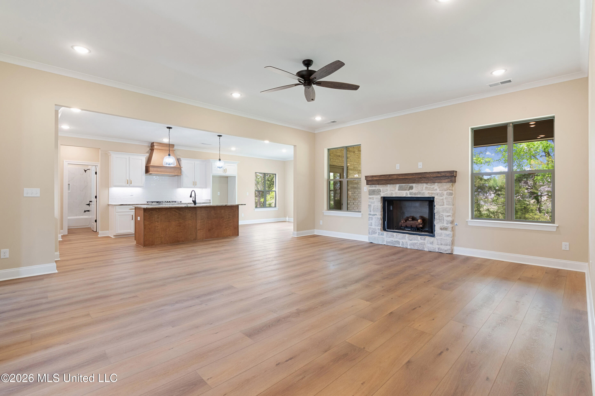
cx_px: 298
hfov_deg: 96.7
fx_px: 264
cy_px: 198
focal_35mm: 16
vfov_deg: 73.7
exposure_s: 1/8
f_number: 9
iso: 800
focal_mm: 16
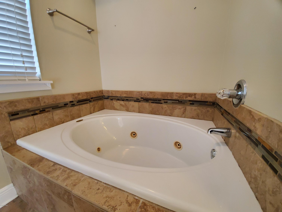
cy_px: 106
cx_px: 141
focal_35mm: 13
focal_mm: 1.8
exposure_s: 1/59
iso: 250
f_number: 2.2
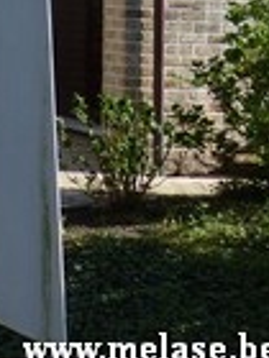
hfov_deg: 10.2
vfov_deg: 12.9
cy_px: -317
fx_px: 1409
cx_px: -238
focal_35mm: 136
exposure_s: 1/400
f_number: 4
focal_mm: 6.2
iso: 100
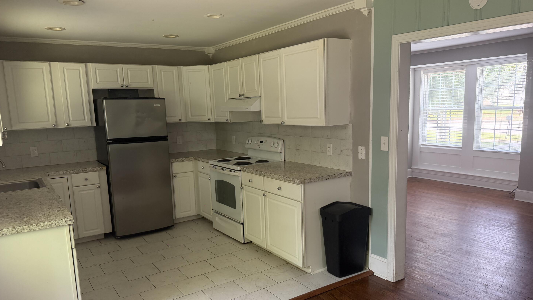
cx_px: 271
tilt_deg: -9.3
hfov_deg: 69.9
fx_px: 382
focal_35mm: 27
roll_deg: +2.6
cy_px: 166
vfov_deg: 42.8
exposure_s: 1/83
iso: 200
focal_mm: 6.76
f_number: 1.78
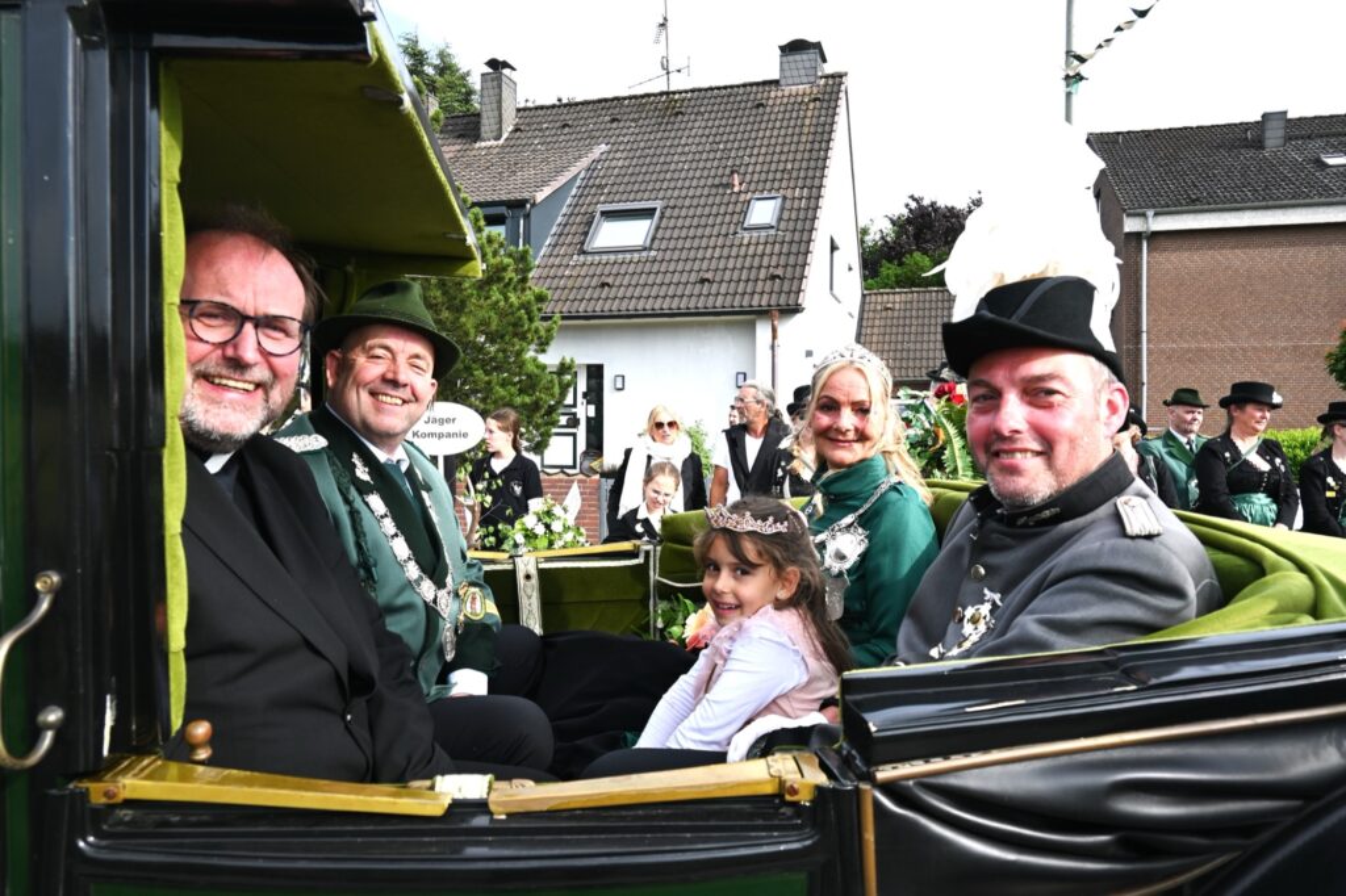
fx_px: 897
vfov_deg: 53.1
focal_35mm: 24
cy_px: 448
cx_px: 673
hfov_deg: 73.8
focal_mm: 16
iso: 110
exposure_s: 1/250
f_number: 5.6
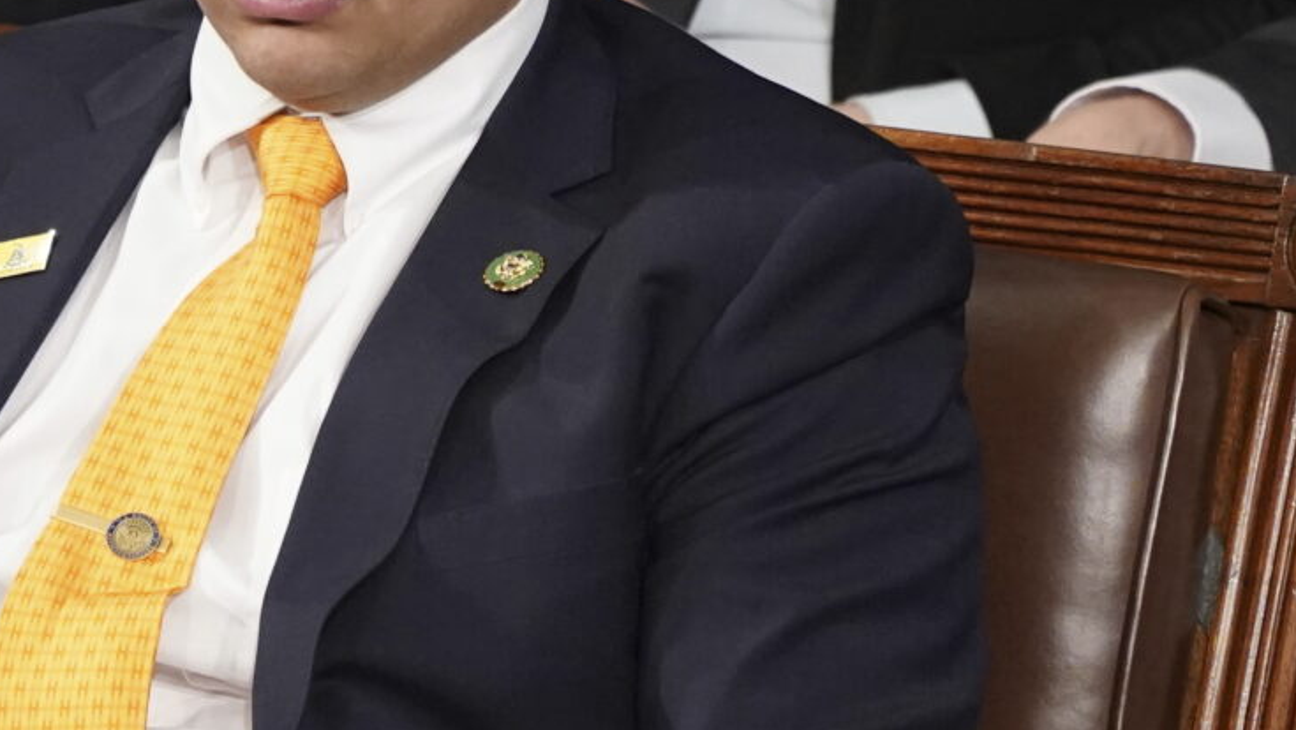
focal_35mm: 1459
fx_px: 50155
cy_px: -426
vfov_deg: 0.8
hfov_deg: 1.5
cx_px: 257
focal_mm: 400
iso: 5000
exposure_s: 1/200
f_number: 5.6
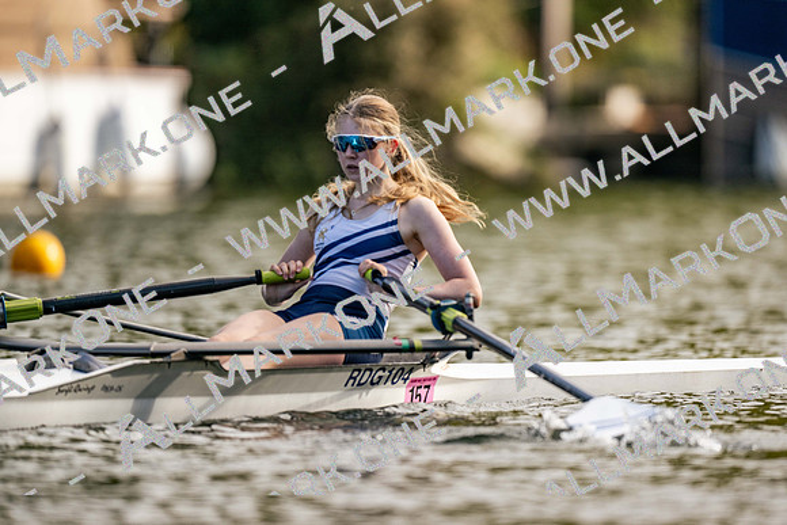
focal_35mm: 600
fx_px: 13119
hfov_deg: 3.4
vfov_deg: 2.3
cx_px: 394
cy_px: 262
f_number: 4
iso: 320
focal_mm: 600
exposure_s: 1/2500
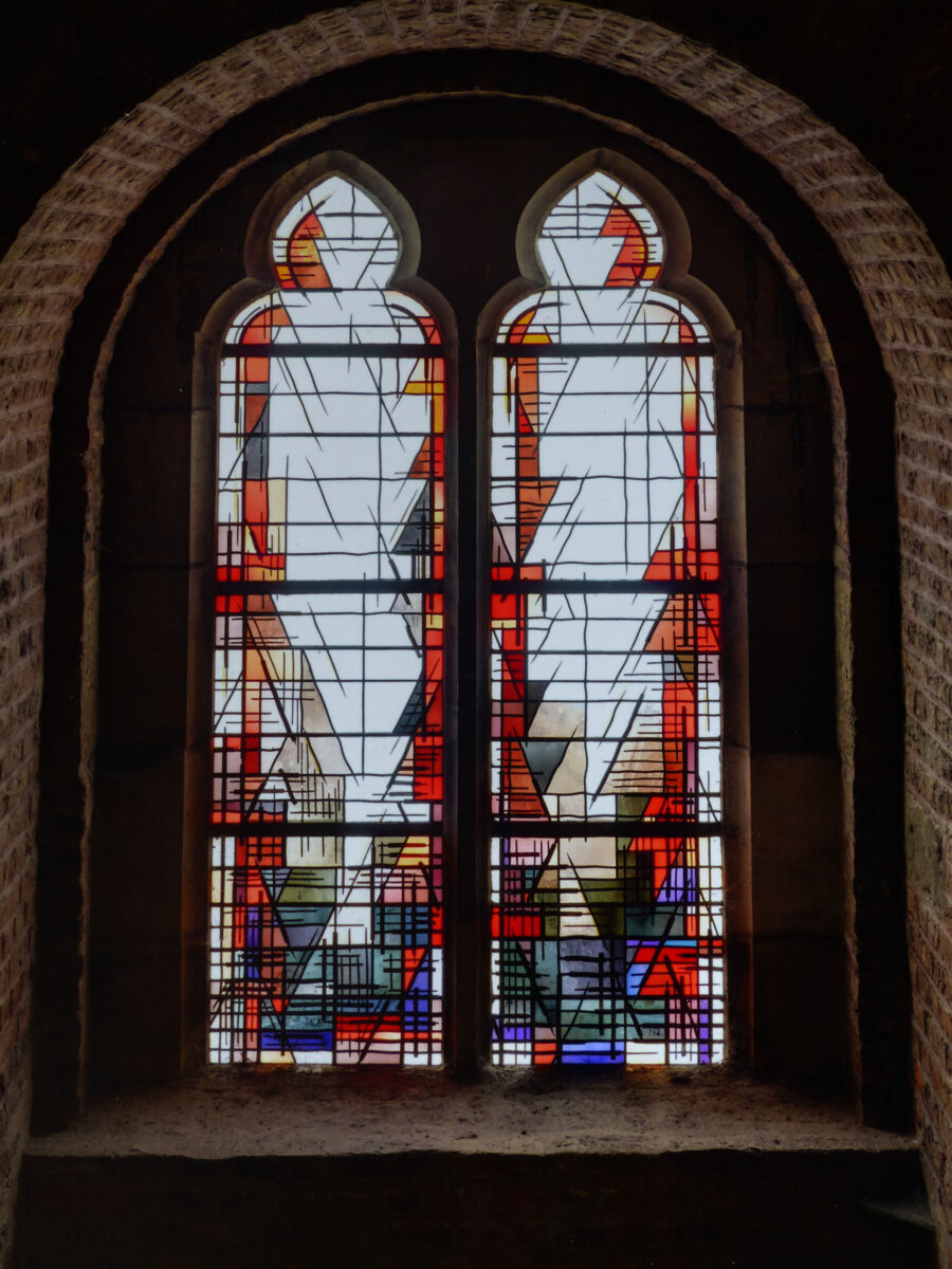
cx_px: 476
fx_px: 2640
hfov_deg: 20.4
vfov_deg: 27.0
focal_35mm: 72
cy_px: 634
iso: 100
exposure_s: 1/125
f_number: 3.5
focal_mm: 13
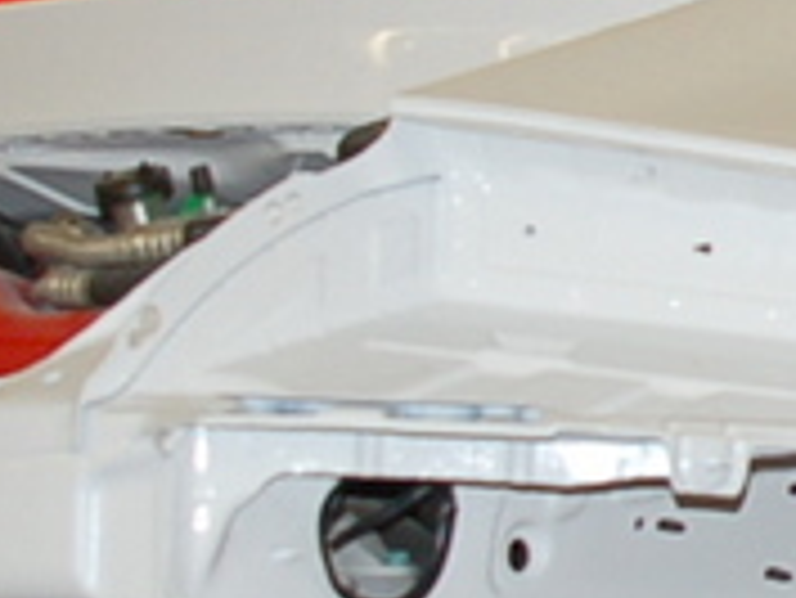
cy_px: 312
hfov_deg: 11.0
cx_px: 1124
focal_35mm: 175
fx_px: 4022
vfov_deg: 8.5
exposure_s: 1/60
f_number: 3.5
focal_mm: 21
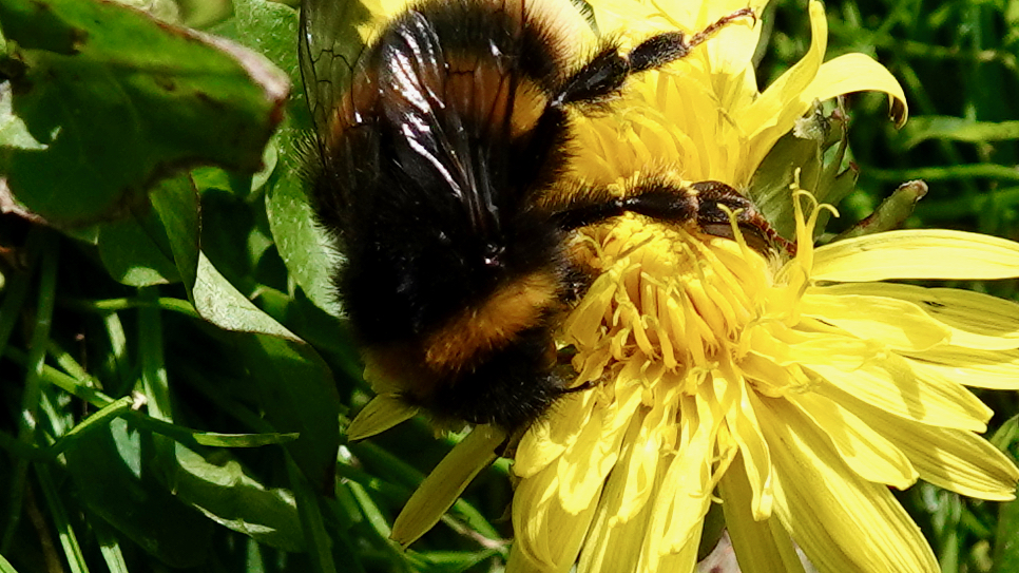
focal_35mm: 41
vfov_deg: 29.0
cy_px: 268
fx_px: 1108
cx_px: 568
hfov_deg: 49.3
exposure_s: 1/1000
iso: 100
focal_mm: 11.03
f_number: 4
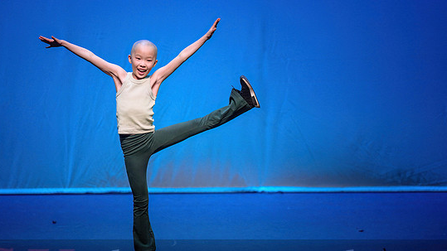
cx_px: 223
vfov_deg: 4.7
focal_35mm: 258
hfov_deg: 8.4
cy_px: 175
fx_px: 3058
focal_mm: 200
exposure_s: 1/500
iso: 1250
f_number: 2.8
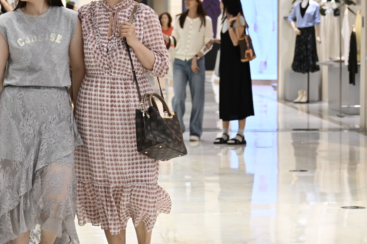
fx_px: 1142
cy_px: 66
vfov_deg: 12.2
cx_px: 73
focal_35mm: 112
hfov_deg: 18.1
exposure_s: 1/320
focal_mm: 49
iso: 400
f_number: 2.8
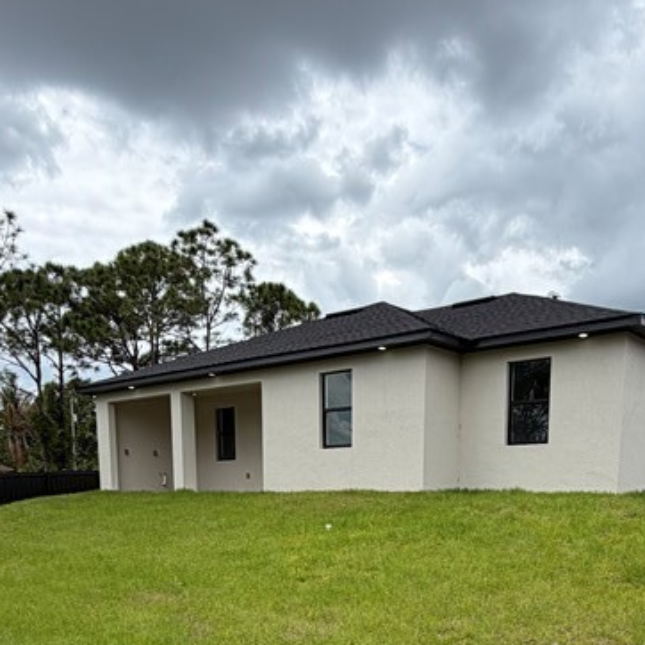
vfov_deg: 42.3
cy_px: 609
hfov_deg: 47.0
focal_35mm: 35
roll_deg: -0.2
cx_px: 381
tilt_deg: -8.5
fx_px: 738
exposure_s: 1/789
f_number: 2.2
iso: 20
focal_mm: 2.22
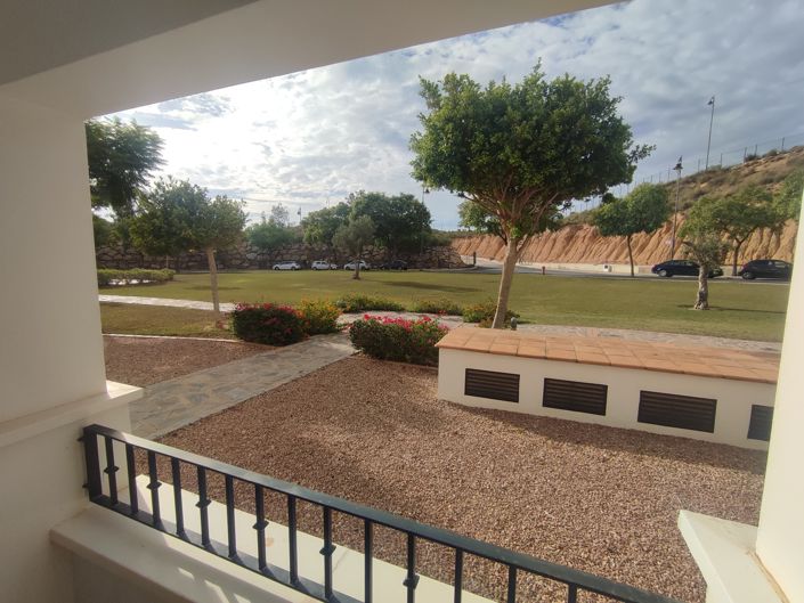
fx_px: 372
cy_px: 302
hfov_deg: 94.5
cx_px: 402
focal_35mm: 16
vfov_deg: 78.1
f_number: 2.2
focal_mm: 1.65
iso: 50
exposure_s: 1/2150
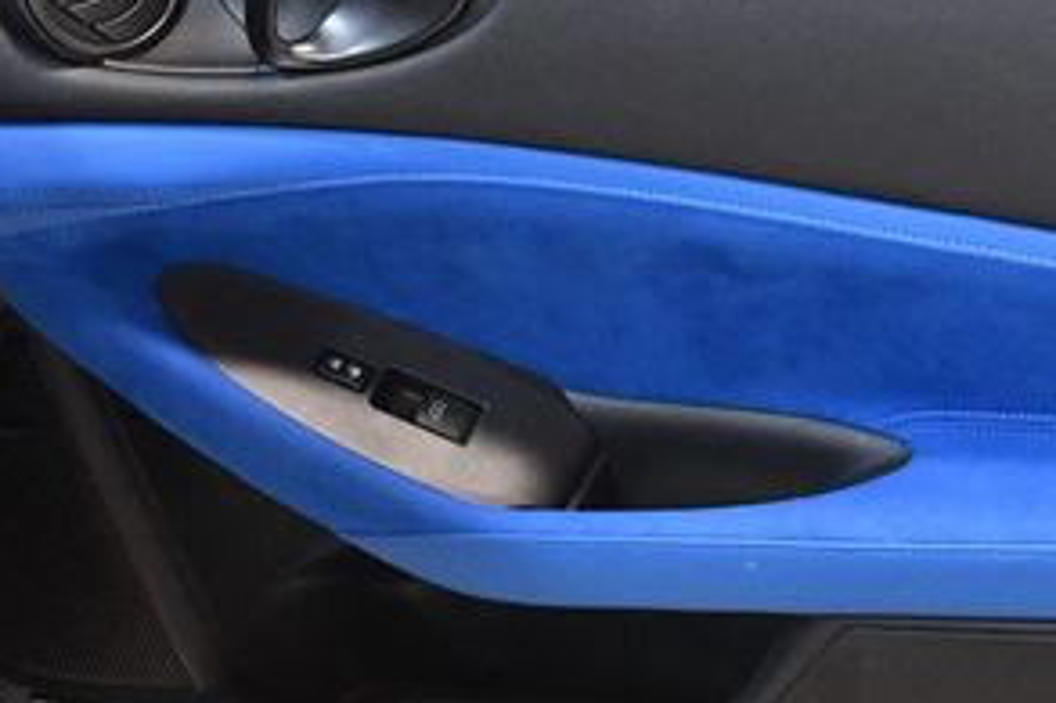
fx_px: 3078
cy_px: 292
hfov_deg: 19.1
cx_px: 970
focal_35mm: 105
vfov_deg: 13.0
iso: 3600
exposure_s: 1/60
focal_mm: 32
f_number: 4
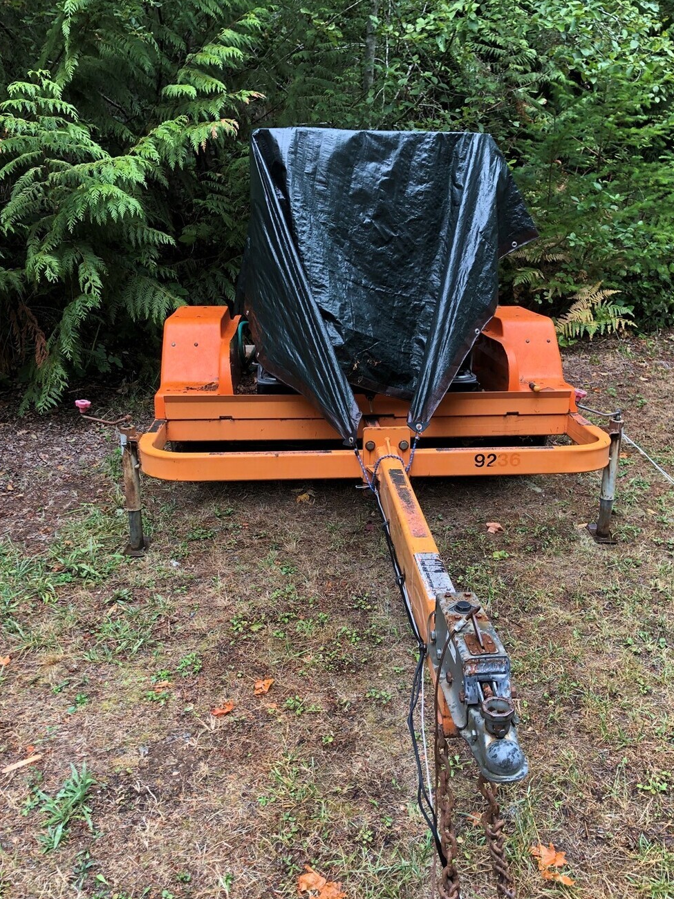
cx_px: 367
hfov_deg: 45.4
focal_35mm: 31
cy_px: 463
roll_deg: +1.1
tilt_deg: -18.2
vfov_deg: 58.4
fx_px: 805
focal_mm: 3.99
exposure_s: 1/120
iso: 40
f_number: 1.8
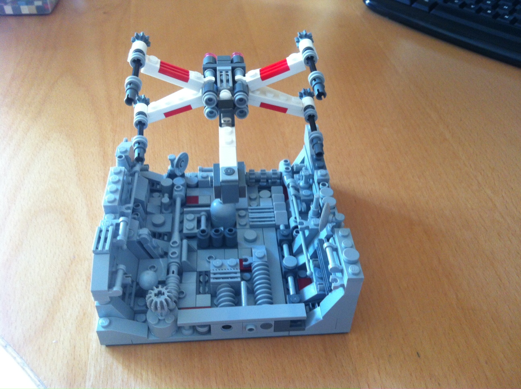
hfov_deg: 52.7
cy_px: 194
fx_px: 526
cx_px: 260
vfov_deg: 40.6
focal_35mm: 35
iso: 125
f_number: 2.8
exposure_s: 1/17
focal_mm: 3.85
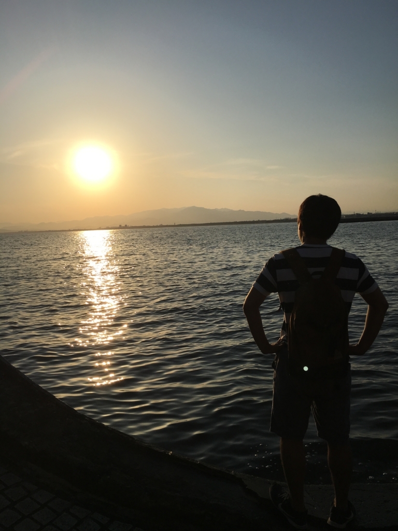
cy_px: 266
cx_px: 199
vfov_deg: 61.7
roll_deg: +2.3
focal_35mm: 29
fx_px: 445
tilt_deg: -4.9
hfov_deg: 48.2
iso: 25
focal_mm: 4.15
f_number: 2.2
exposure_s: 1/5917
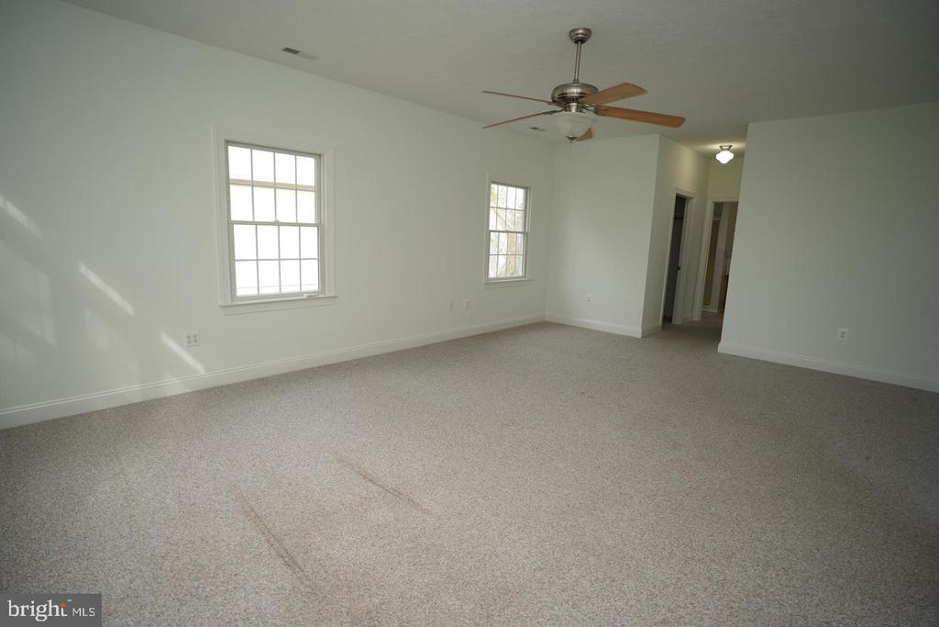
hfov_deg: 91.9
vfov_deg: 69.2
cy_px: 314
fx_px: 454
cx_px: 470
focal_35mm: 17
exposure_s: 1/60
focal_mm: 17.4
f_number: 2.8
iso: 100
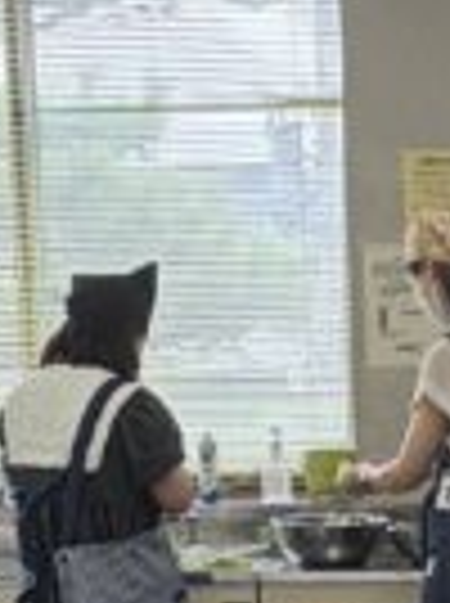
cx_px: 612
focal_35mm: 199
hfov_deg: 7.3
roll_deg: +1.6
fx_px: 3460
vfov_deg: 9.8
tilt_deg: -8.4
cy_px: 747
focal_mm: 5.96
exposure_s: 1/173
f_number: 1.6
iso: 50
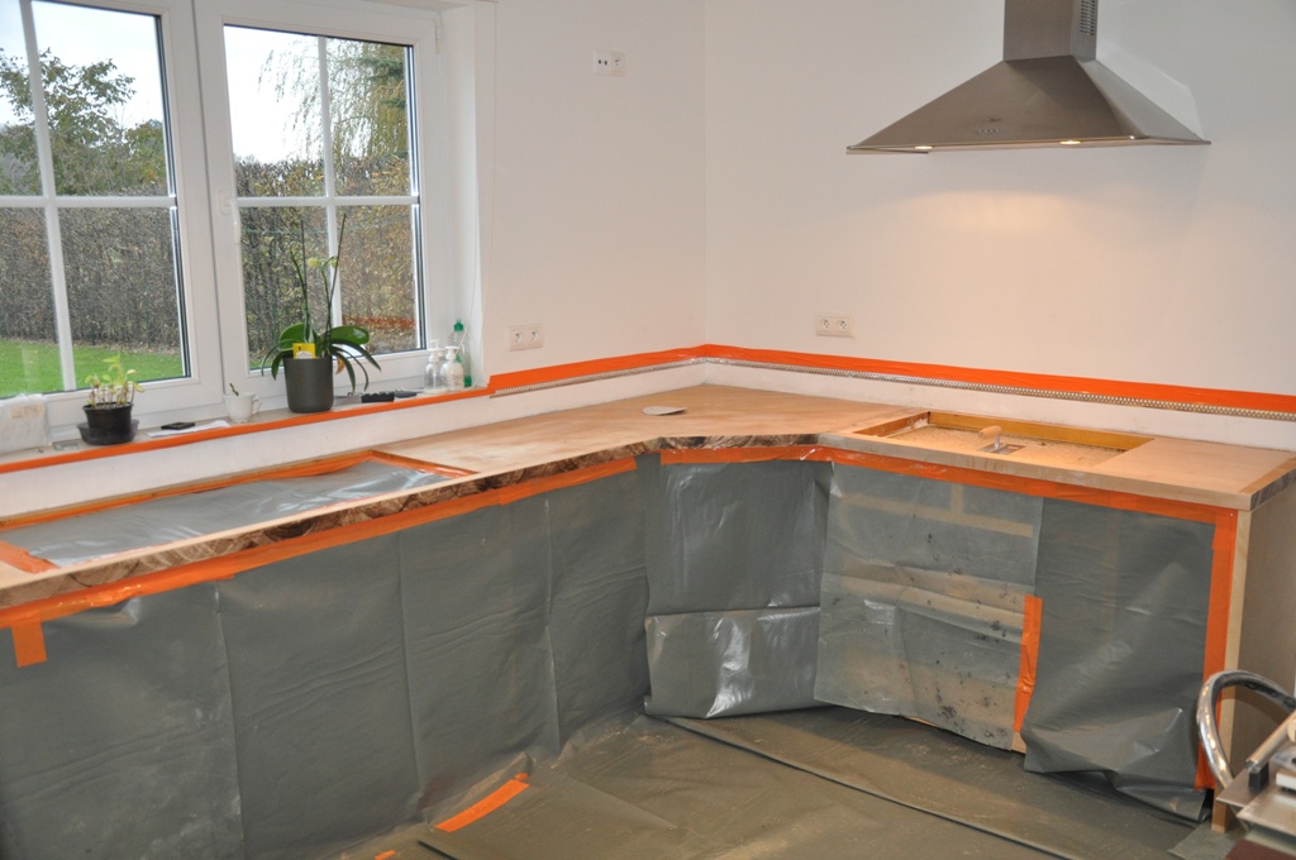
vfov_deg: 39.9
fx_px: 1186
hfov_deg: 57.3
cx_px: 648
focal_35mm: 33
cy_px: 430
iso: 800
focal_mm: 22
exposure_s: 1/60
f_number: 3.8
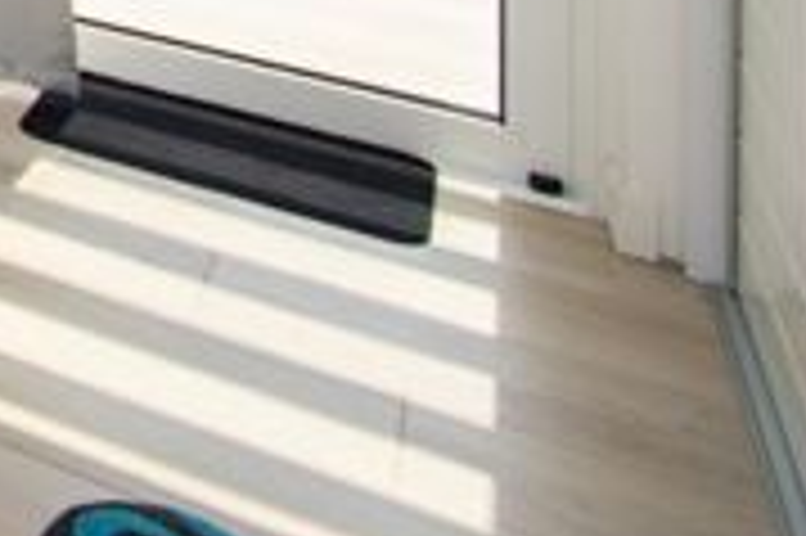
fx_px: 1320
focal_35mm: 59
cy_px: -455
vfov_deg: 17.9
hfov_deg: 19.8
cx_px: -768
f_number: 4.5
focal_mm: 10
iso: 100
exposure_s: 1/50
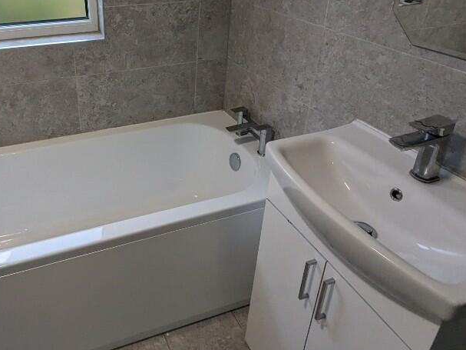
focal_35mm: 27
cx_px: 149
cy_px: 92
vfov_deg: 49.5
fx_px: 363
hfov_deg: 63.4
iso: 285
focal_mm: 2.35
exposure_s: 1/100
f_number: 2.2
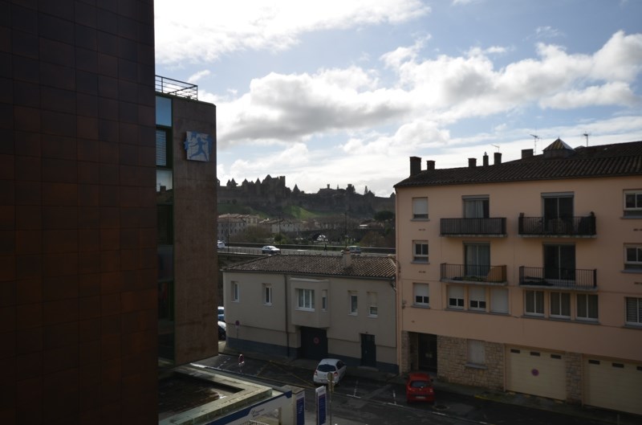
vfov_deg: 43.4
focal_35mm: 30
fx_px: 534
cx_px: 321
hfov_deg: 62.1
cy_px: 212
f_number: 9
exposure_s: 1/320
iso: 100
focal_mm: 20
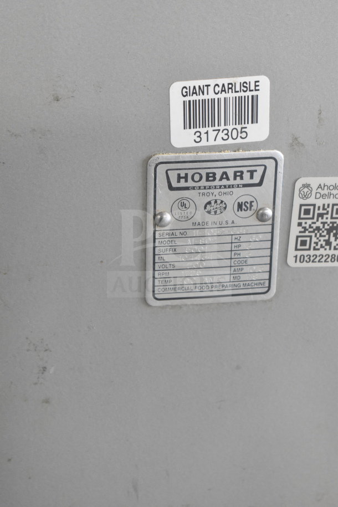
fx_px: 1162
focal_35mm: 82
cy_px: 254
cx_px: 169
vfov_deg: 24.6
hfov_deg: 16.6
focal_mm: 55
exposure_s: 1/100
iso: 2800
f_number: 5.6
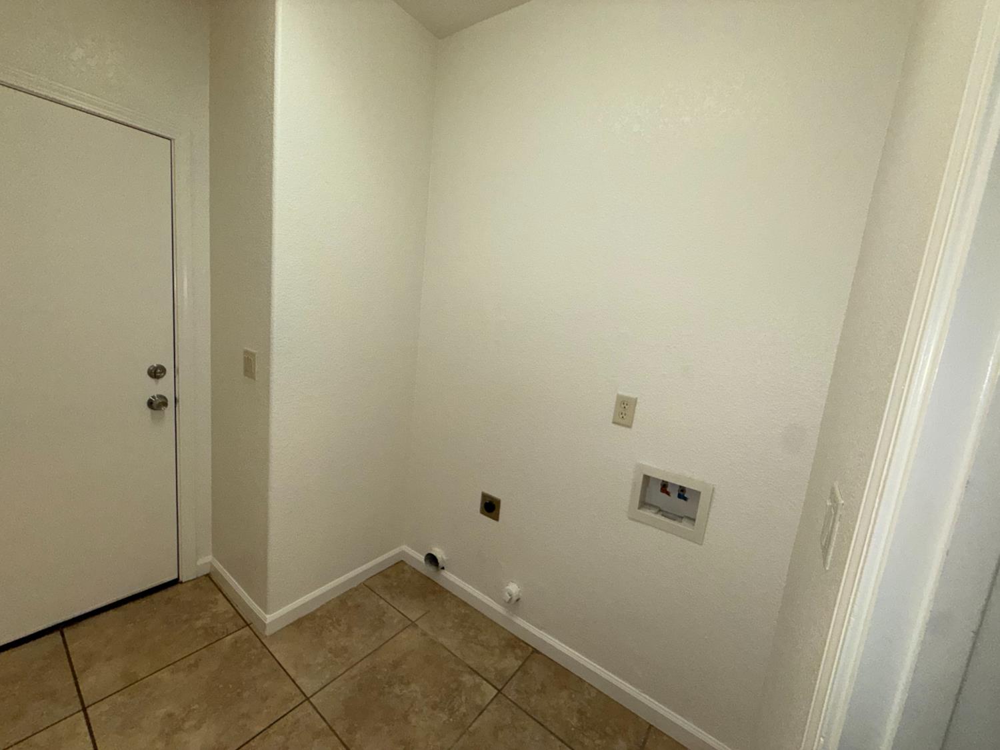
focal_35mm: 14
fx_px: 404
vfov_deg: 85.7
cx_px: 500
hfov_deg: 102.1
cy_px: 375
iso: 100
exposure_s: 1/120
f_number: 2.2
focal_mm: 2.22
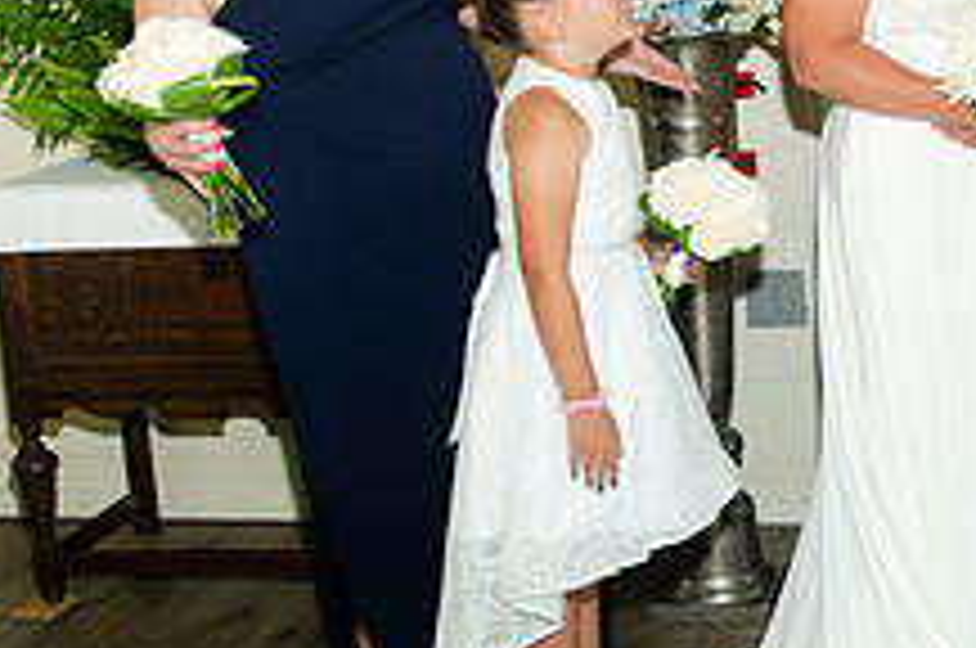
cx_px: 1007
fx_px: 1949
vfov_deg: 18.8
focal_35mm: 72
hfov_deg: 26.4
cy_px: 238
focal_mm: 18
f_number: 5.6
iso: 400
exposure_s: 1/125
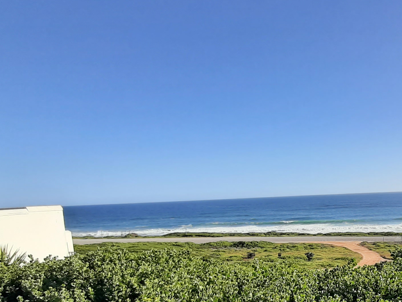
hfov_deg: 56.5
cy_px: 258
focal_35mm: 30
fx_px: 348
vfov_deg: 43.7
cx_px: 310
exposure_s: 1/1232
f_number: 2.2
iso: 40
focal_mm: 1.42
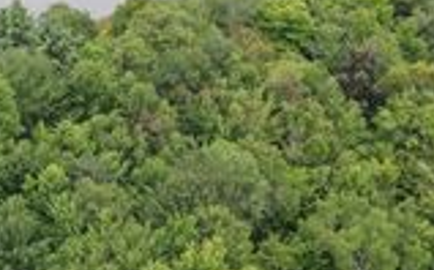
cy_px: 100
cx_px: 89
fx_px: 815
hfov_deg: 29.2
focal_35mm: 69
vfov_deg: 18.8
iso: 100
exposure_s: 1/100
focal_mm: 4.5
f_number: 2.8
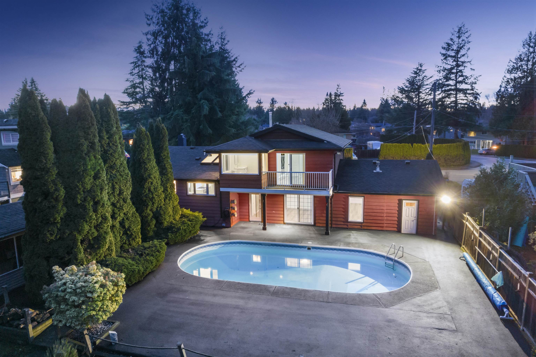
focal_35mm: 22
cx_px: 268
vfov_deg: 57.2
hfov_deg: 78.6
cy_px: 178
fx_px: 327
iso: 1690
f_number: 2.8
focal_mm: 8.38
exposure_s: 1/3
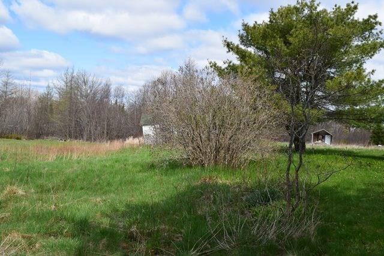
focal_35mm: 36
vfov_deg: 36.9
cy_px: 128
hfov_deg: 53.1
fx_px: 384
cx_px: 192
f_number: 11
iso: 400
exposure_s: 1/500
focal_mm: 24
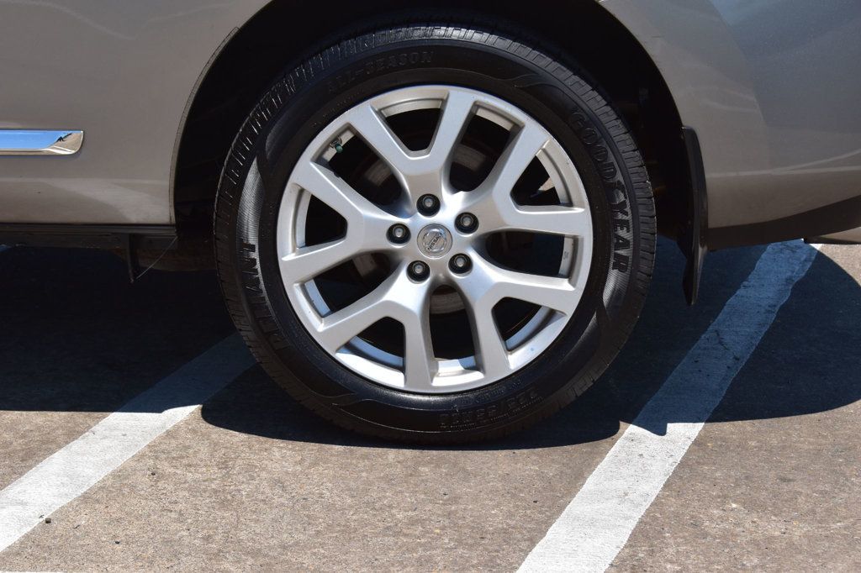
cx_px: 430
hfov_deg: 24.6
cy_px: 286
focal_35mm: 82
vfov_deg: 16.5
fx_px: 1972
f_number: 11
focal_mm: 55
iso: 360
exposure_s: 1/500
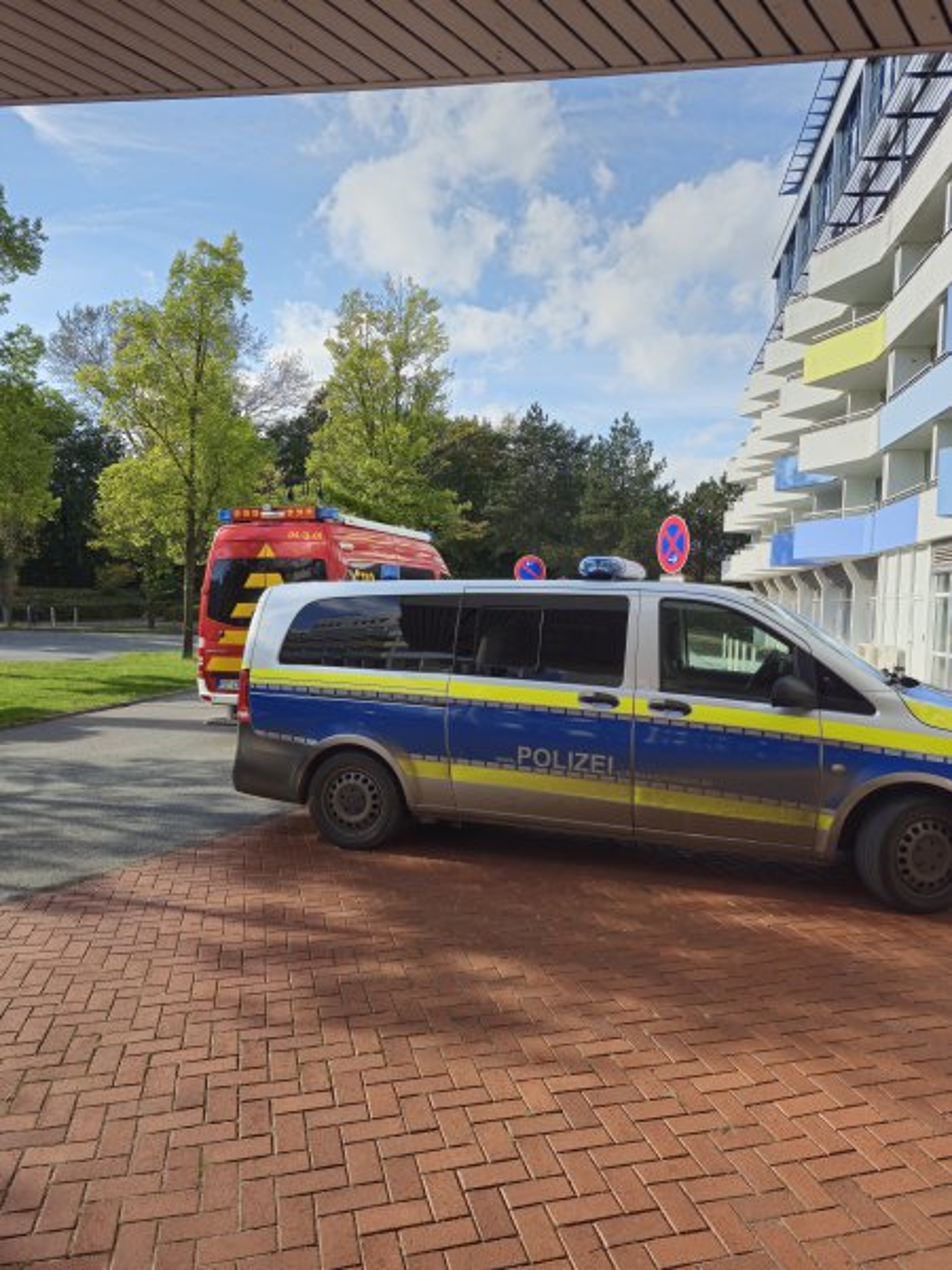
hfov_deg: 58.9
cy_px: 635
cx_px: 476
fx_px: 843
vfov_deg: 73.9
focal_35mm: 23
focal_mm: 5.54
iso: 50
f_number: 1.8
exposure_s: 1/1014
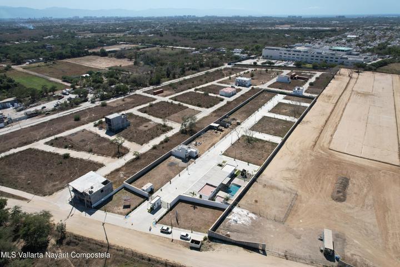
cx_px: 200
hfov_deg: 78.6
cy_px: 134
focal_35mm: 22
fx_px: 244
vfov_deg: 57.2
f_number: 2.8
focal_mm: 8.38
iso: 100
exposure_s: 1/2500
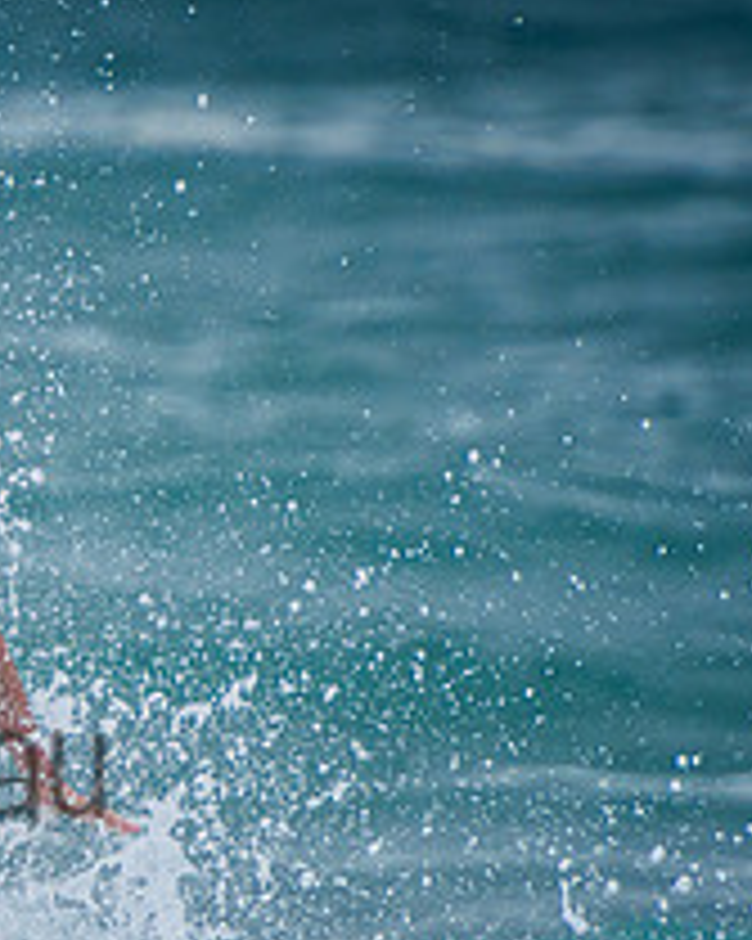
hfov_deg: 1.0
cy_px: 713
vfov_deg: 1.2
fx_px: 43515
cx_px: -369
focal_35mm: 1563
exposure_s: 1/2000
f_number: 5.6
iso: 320
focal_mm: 400
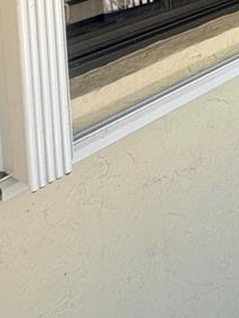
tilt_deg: -3.4
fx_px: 543
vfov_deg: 25.5
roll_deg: +0.2
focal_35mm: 59
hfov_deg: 18.9
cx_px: 432
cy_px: -146
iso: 64
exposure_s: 1/121
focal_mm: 2.22
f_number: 2.2
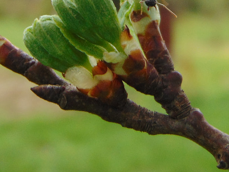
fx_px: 781
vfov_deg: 12.4
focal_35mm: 118
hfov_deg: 16.7
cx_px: 126
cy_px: -15
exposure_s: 1/320
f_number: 3.3
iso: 80
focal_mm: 6.9
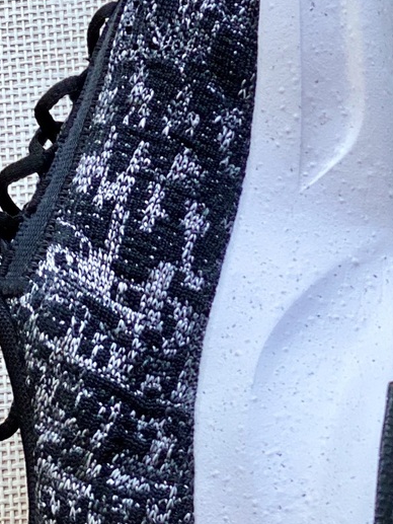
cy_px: 252
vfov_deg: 12.3
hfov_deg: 9.1
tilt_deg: -61.6
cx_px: 456
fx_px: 2436
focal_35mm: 161
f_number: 2
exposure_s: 1/122
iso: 64
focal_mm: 6
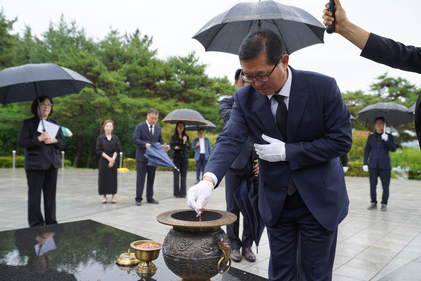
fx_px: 362
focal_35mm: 31
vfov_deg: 42.3
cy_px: 140
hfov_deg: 60.3
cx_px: 210
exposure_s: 1/250
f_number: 4
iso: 200
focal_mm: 31
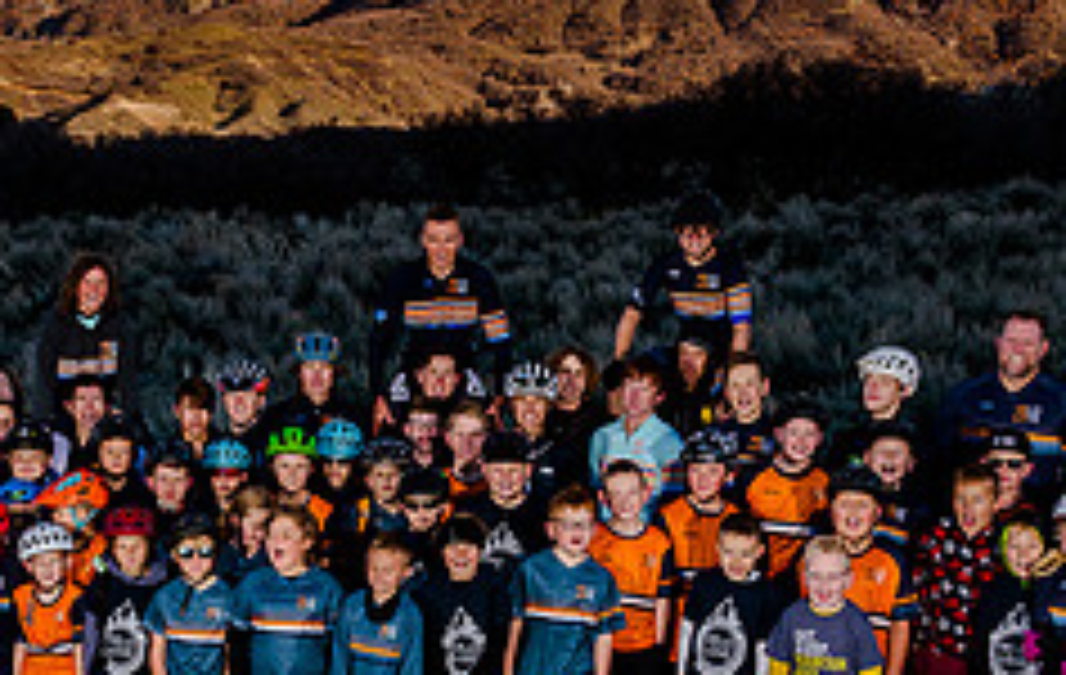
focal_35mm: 62
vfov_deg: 20.9
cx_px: 306
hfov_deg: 32.4
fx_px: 1808
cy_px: 530
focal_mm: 24
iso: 320
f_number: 11
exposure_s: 1/200
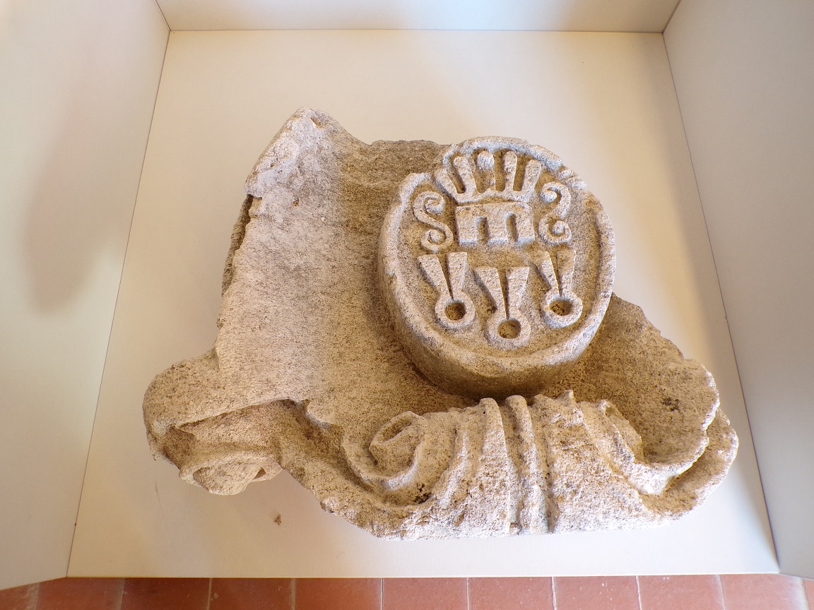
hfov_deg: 71.6
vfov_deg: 56.8
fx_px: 564
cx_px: 407
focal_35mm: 24
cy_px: 305
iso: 200
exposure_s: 1/25
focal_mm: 4.3
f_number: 3
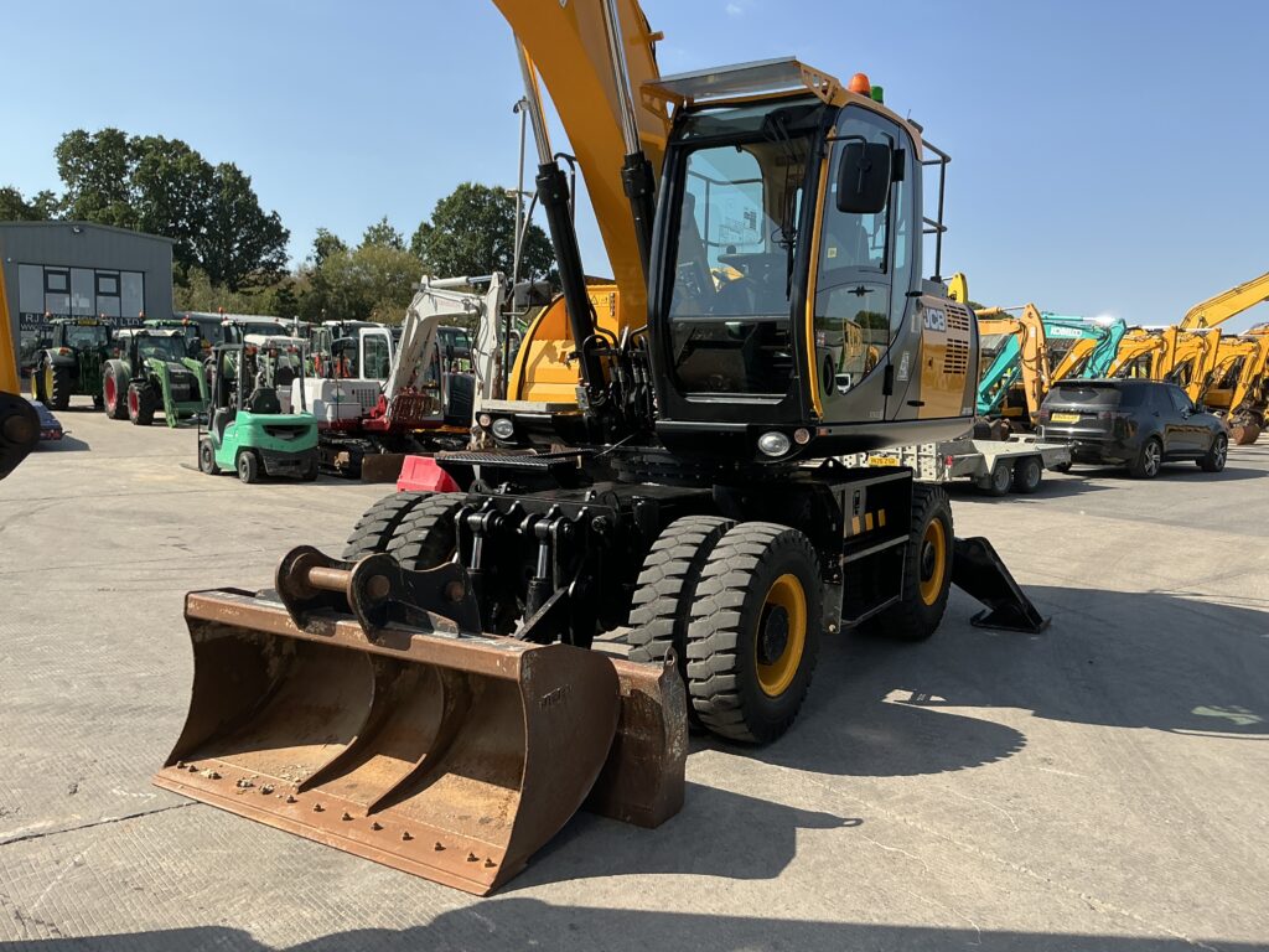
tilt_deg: -4.4
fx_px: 1026
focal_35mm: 28
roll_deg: -2.8
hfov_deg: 63.4
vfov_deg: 49.7
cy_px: 476
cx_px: 634
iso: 25
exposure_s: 1/1195
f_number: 1.8
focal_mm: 3
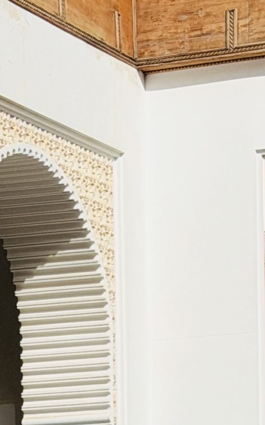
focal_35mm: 172
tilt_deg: +2.4
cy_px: 404
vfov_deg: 12.1
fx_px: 1988
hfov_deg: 7.6
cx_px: 1
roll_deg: +0.8
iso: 80
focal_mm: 6.76
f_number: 1.78
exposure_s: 1/11364
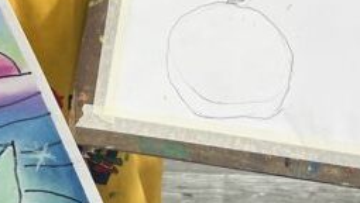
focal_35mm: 111
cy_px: -137
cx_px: 126
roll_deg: +1.9
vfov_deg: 10.4
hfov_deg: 19.2
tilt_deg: -25.0
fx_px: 1061
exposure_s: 1/100
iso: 100
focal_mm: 5.1
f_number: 1.6
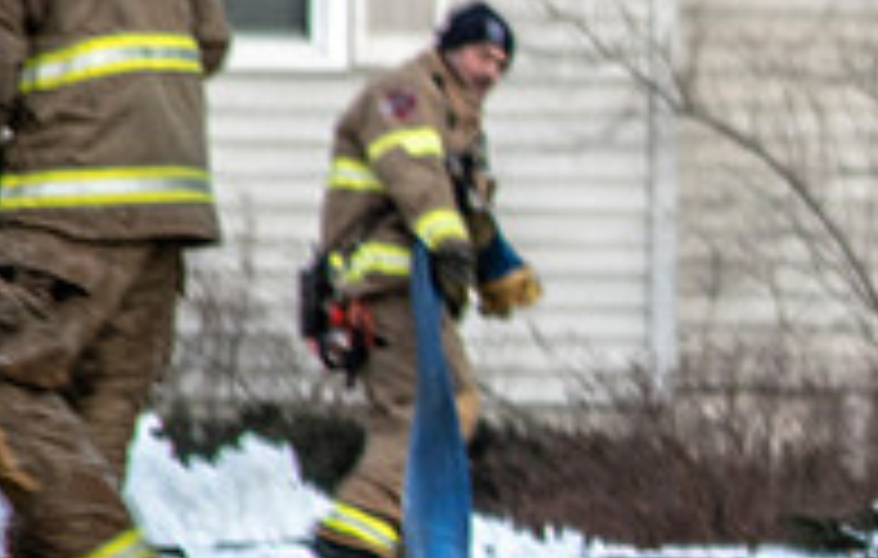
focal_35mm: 1132
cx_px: 1775
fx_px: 27220
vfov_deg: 1.2
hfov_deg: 1.8
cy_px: 512
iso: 800
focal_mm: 175
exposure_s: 1/125
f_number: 5.3
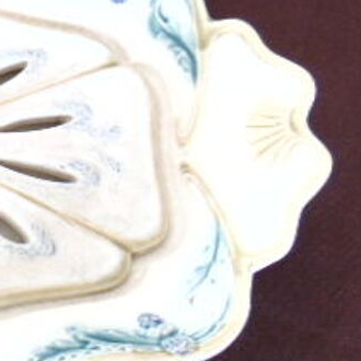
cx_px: -55
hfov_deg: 23.8
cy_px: 175
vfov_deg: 25.7
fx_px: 791
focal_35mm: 67
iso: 200
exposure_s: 1/30
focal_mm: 4.5
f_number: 3
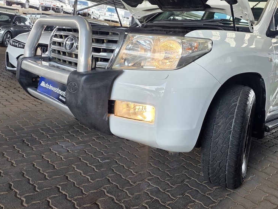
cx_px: 189
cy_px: 69
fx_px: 257
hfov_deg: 55.4
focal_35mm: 32
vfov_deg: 43.5
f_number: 1.7
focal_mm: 6.25
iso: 80
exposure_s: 1/180
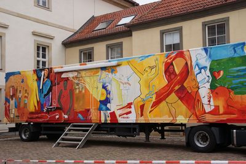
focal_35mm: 42
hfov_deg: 46.4
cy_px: 82
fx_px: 287
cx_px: 123
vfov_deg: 31.9
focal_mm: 28
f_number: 8
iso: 100
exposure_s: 1/160
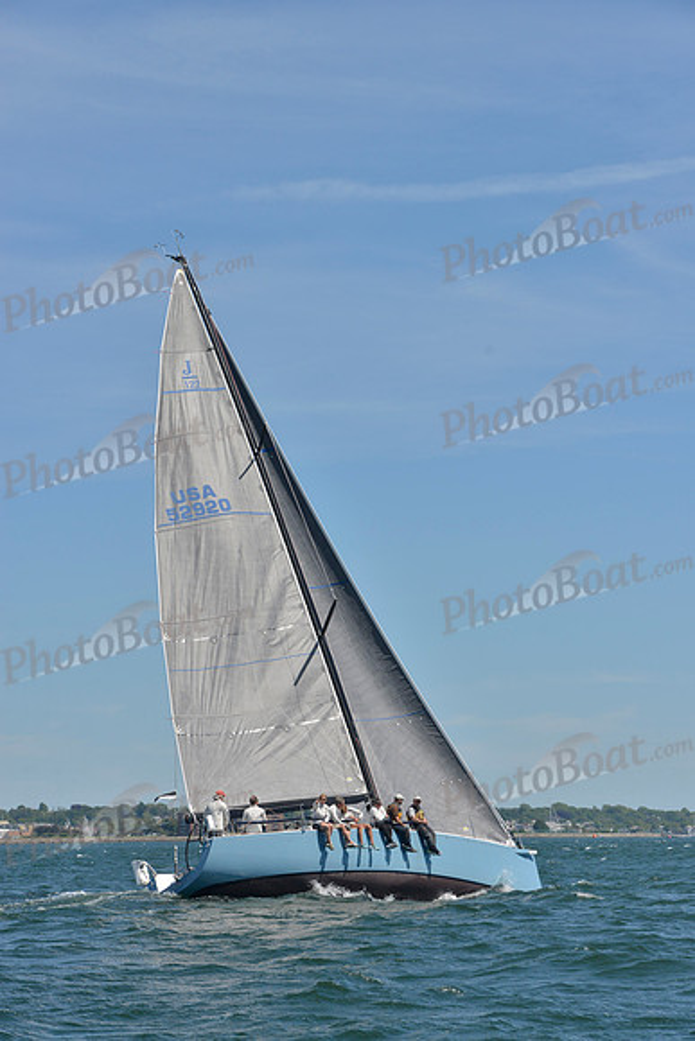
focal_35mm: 102
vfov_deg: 20.0
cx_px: 348
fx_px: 2952
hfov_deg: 13.4
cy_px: 520
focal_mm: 102
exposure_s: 1/1250
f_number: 9
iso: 280
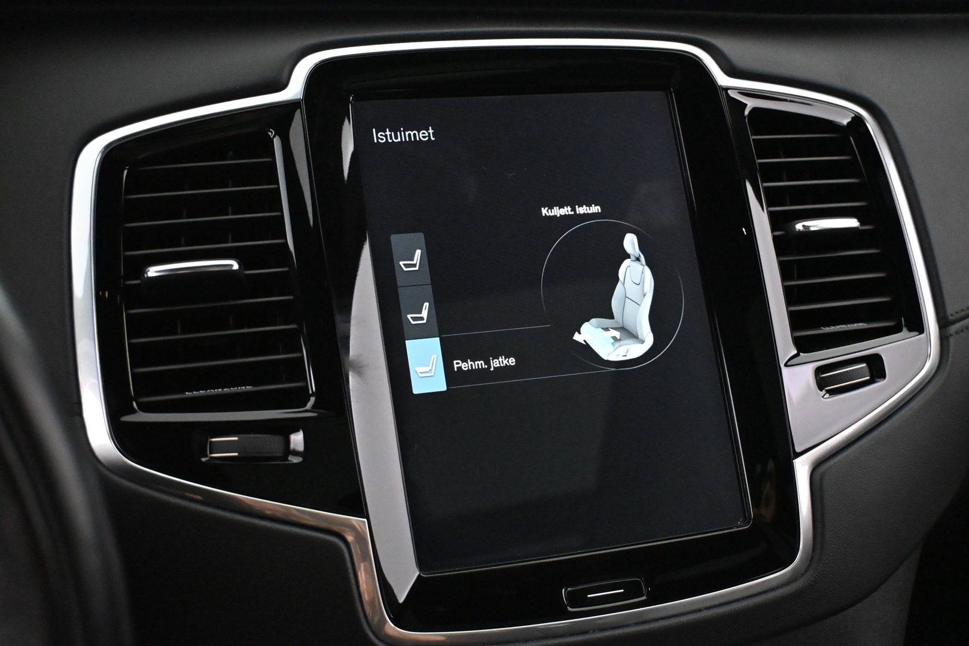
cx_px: 484
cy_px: 323
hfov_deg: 41.7
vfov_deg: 28.5
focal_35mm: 47
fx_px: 1272
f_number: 5
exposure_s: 1/60
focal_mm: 31.5
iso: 9000
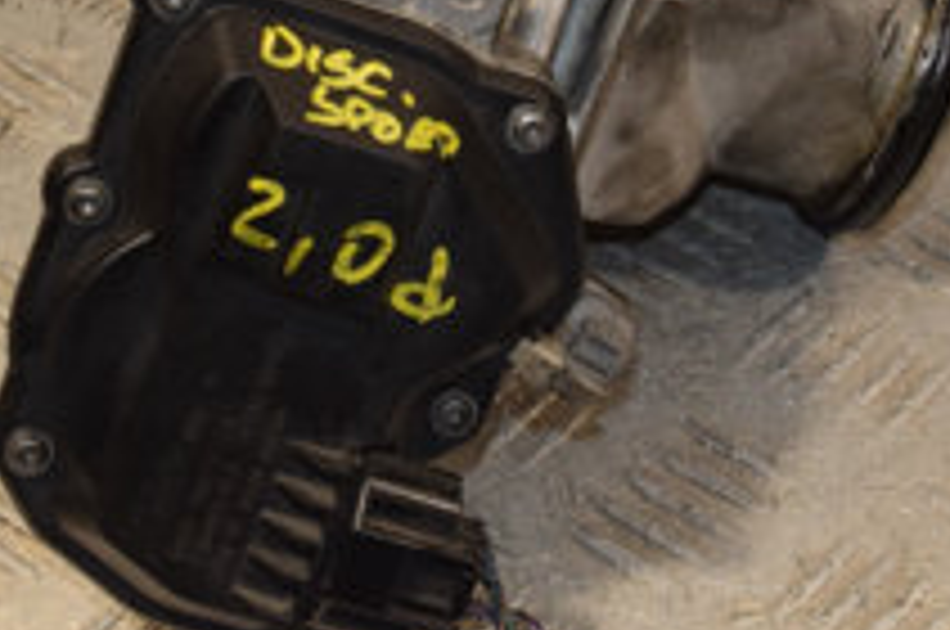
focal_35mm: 173
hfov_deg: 11.9
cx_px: 500
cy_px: -76
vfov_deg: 7.9
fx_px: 4558
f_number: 7.1
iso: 800
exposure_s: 1/200
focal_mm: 38
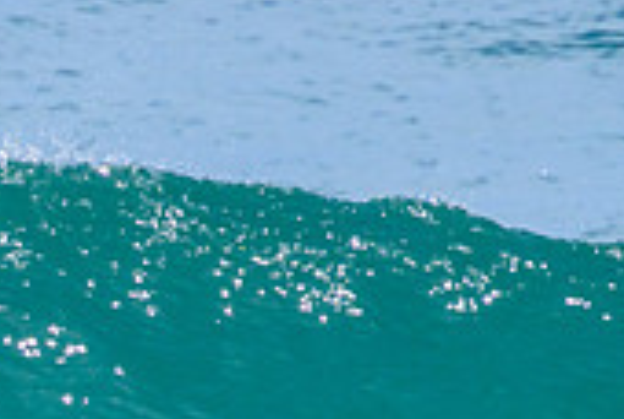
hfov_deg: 0.6
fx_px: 58862
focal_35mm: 3390
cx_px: -84
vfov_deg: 0.4
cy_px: 727
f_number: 11
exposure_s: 1/2000
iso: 800
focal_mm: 800
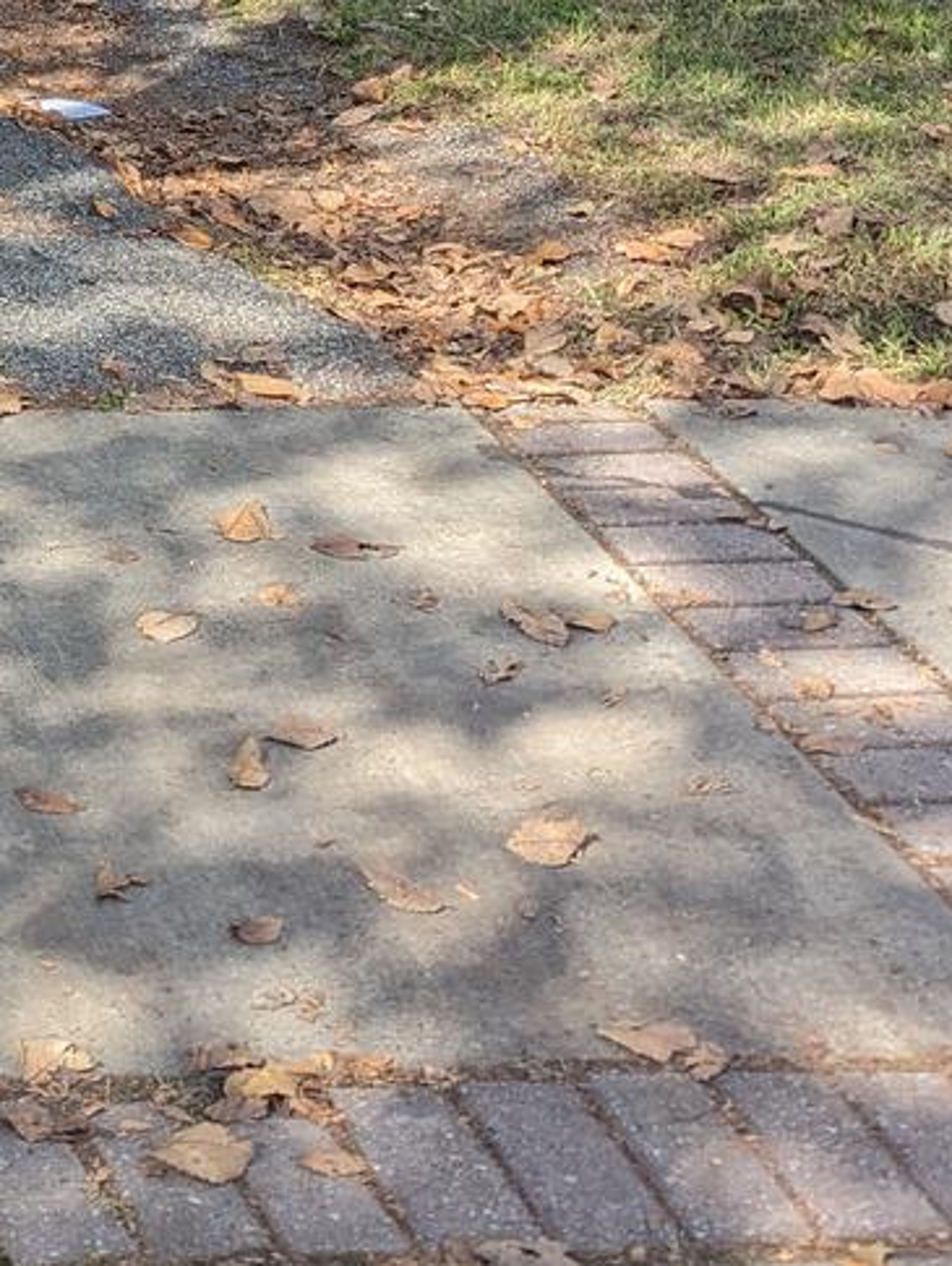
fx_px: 2781
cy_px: 123
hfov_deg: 17.6
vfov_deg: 24.9
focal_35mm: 76
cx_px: -454
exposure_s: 1/920
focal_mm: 6.81
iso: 40
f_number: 1.85
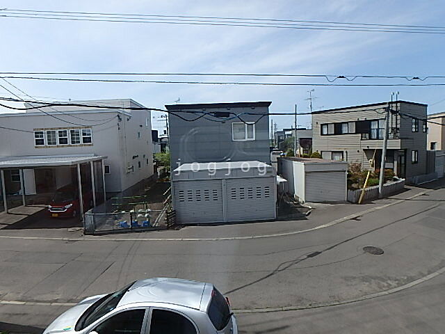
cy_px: 167
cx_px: 222
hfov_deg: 79.0
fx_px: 270
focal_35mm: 21
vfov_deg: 63.4
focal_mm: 3.7
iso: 125
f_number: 6
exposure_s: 1/500
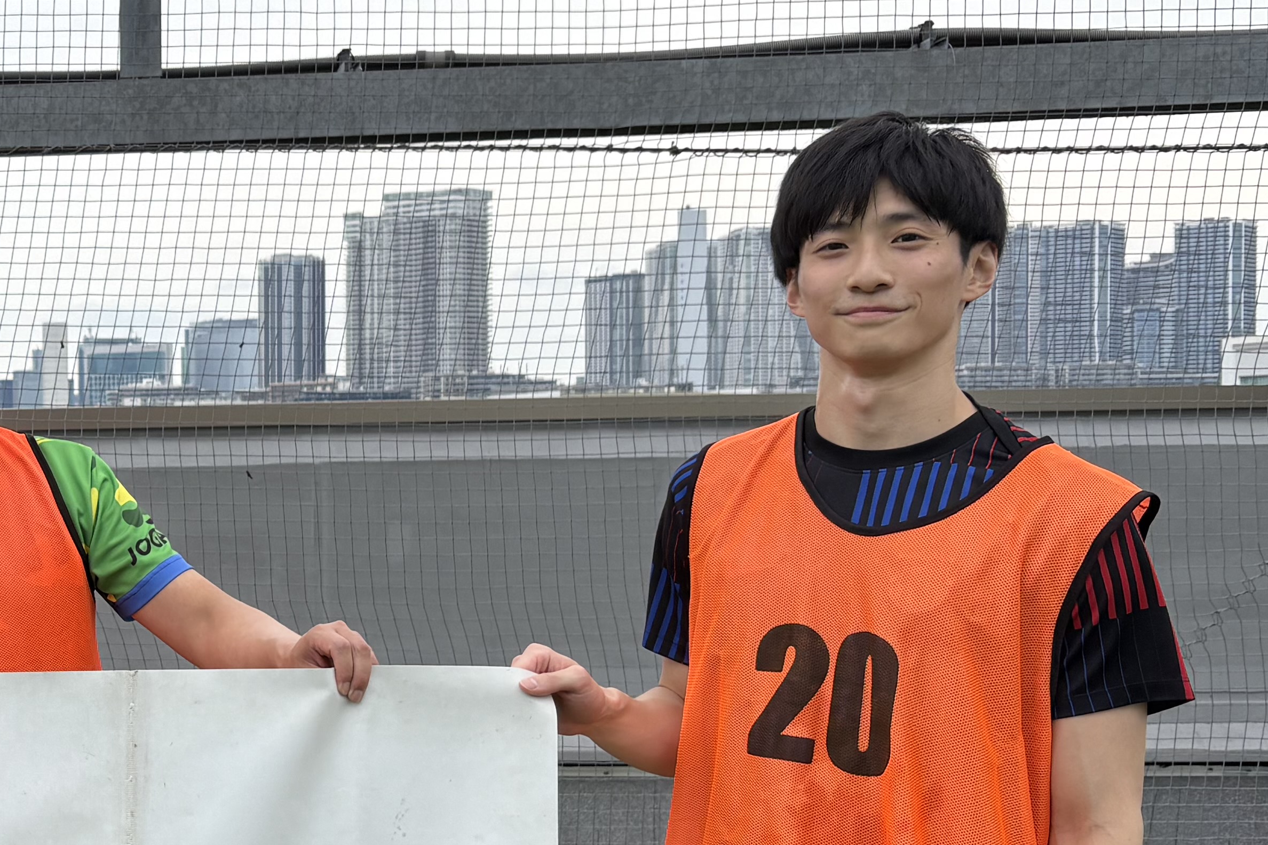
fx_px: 2289
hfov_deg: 28.2
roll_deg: +0.6
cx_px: -123
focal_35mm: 65
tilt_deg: -1.6
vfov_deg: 20.9
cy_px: 543
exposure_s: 1/1393
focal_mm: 5.96
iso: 50
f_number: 1.6
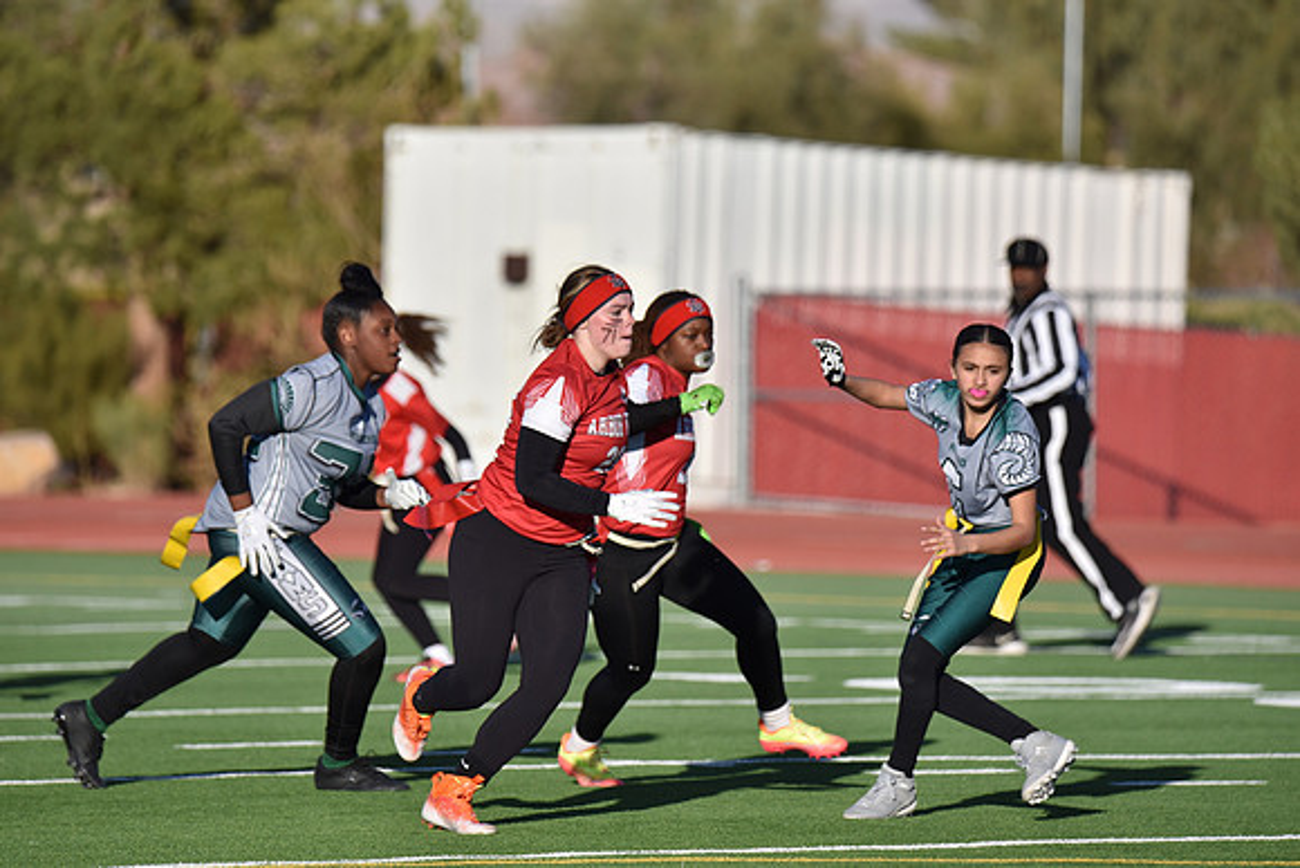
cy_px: 434
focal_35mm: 400
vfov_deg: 3.4
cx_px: 650
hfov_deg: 5.2
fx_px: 14447
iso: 640
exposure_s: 1/4000
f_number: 6
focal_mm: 400
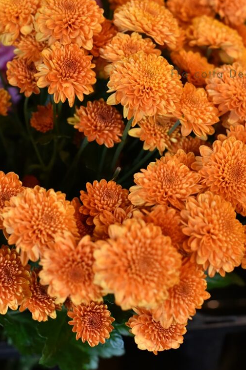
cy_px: 133
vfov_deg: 29.5
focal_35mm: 68
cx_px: 118
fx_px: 697
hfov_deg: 20.0
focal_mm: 50
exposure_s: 1/100
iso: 5000
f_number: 4
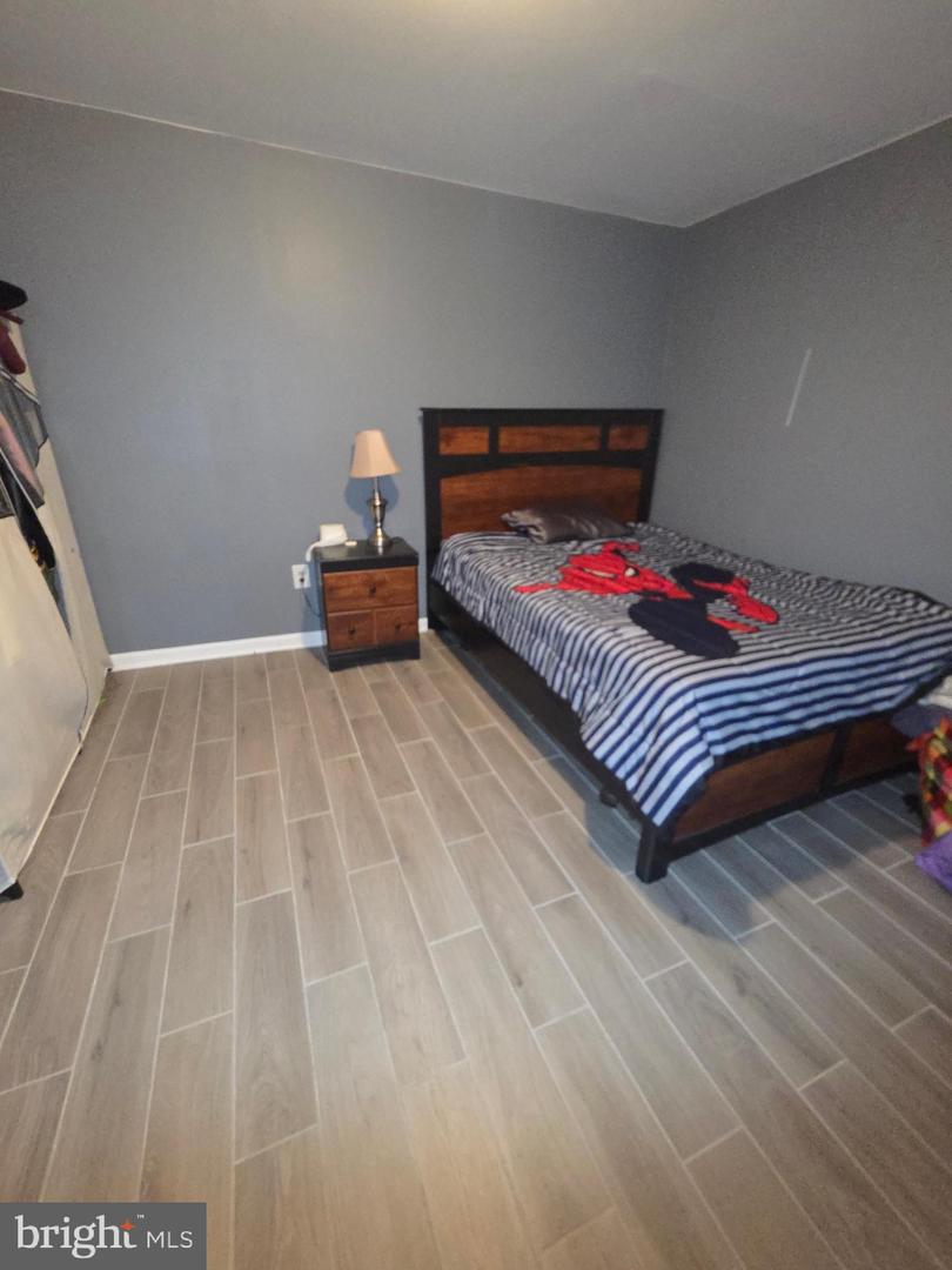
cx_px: 476
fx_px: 477
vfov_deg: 106.2
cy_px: 635
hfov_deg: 89.9
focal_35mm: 13
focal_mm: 2.2
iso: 640
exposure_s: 1/16
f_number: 2.2
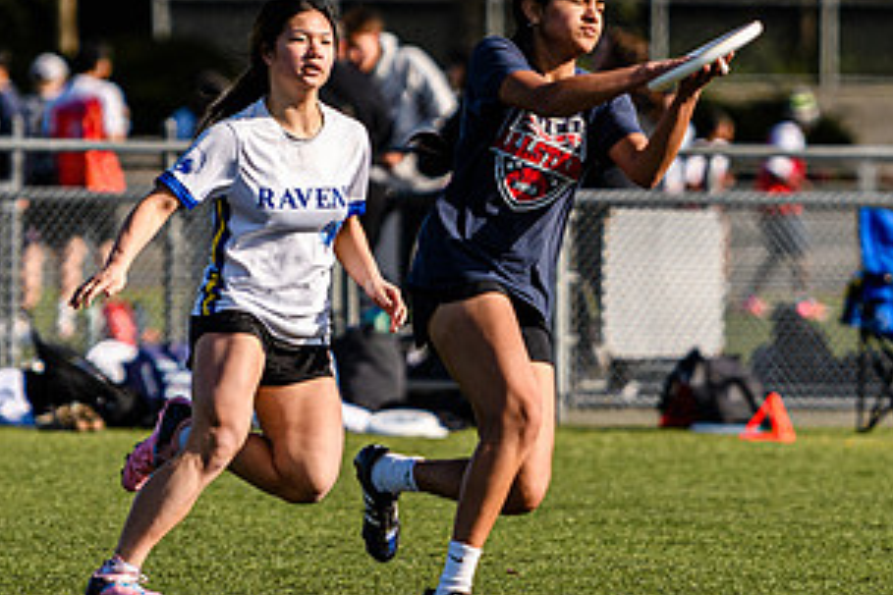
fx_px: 18528
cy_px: 243
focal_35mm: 747
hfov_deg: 2.8
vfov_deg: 1.8
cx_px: 645
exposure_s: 1/2500
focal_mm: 185
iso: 160
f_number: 3.2
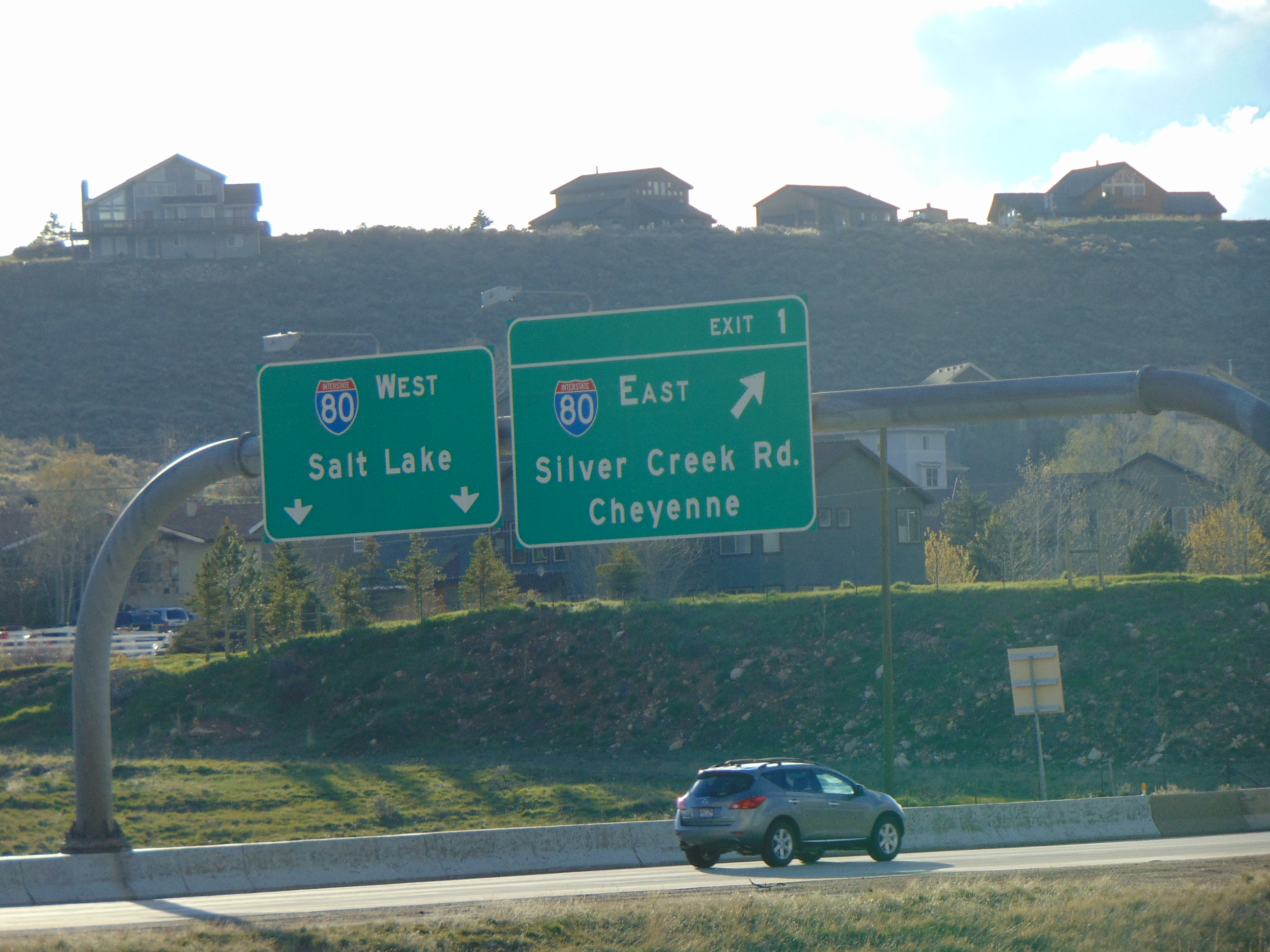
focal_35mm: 250
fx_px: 9172
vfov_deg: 5.9
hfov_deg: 7.9
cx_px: 635
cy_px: 476
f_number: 4.1
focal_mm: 44.9
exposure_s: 1/500
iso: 80
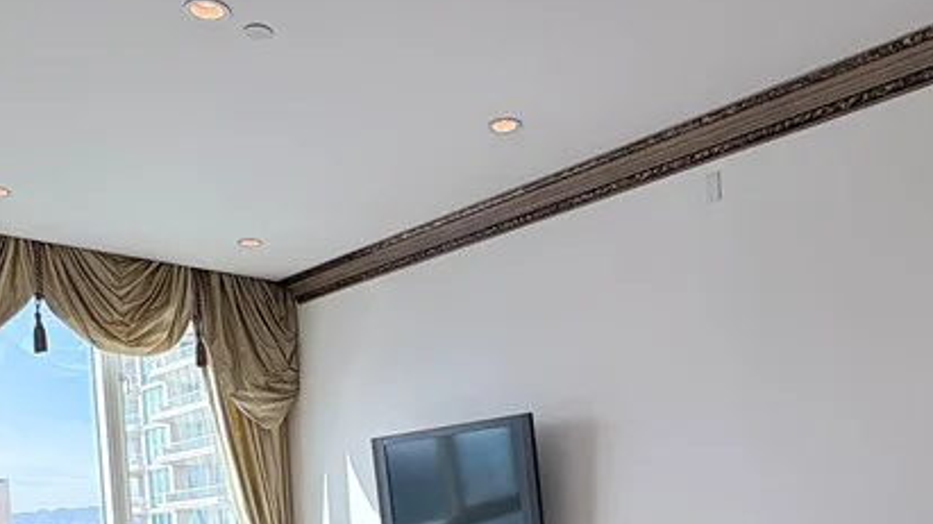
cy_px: 565
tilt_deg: -2.3
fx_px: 940
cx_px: 506
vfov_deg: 28.5
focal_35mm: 38
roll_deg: +3.2
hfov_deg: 52.7
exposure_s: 1/561
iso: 64
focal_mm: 2.22
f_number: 2.2
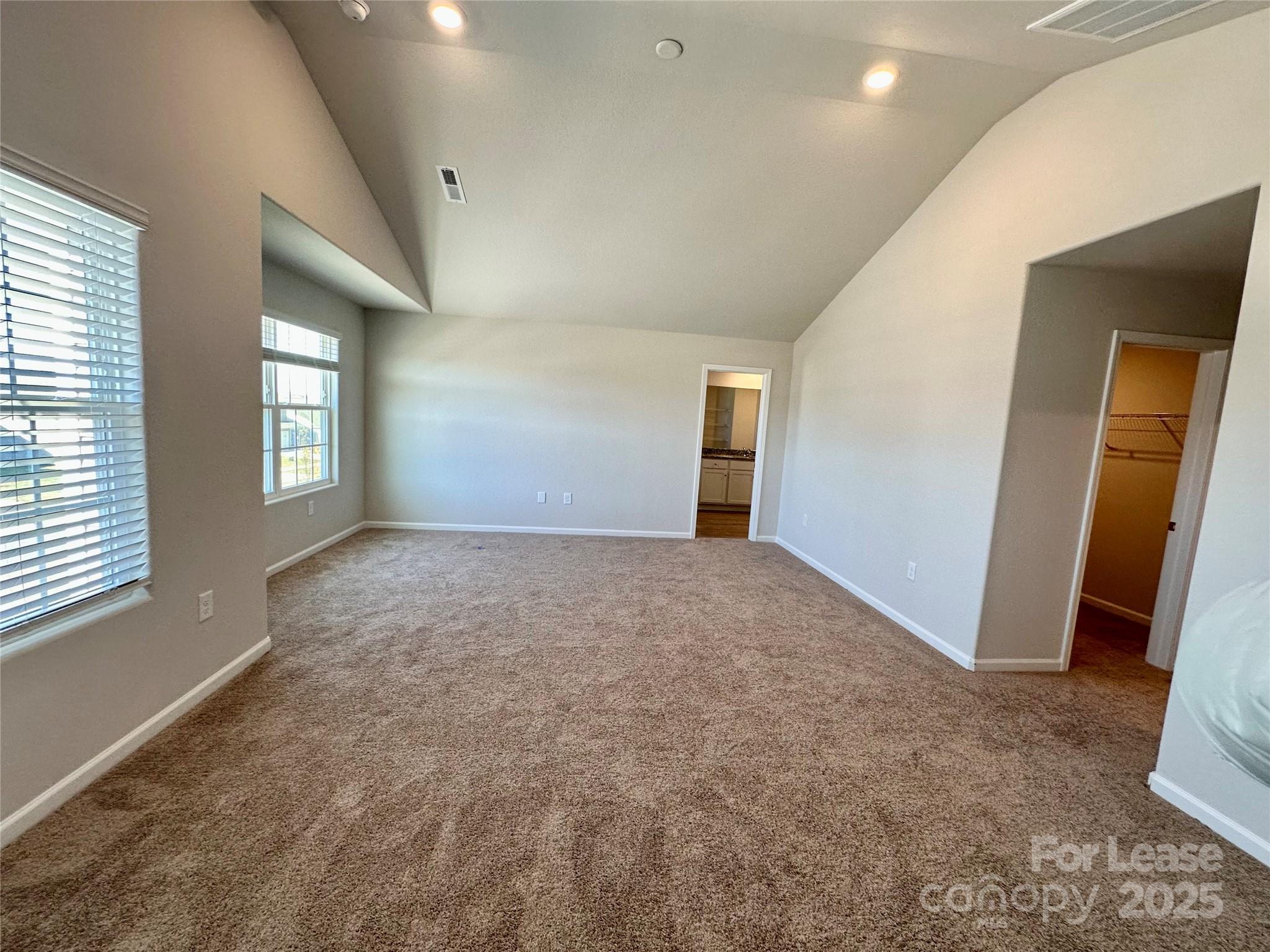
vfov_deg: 85.7
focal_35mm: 14
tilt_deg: -7.4
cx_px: 635
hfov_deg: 102.1
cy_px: 476
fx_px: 514
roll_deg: -4.2
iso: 160
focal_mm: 2.22
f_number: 2.2
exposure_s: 1/120
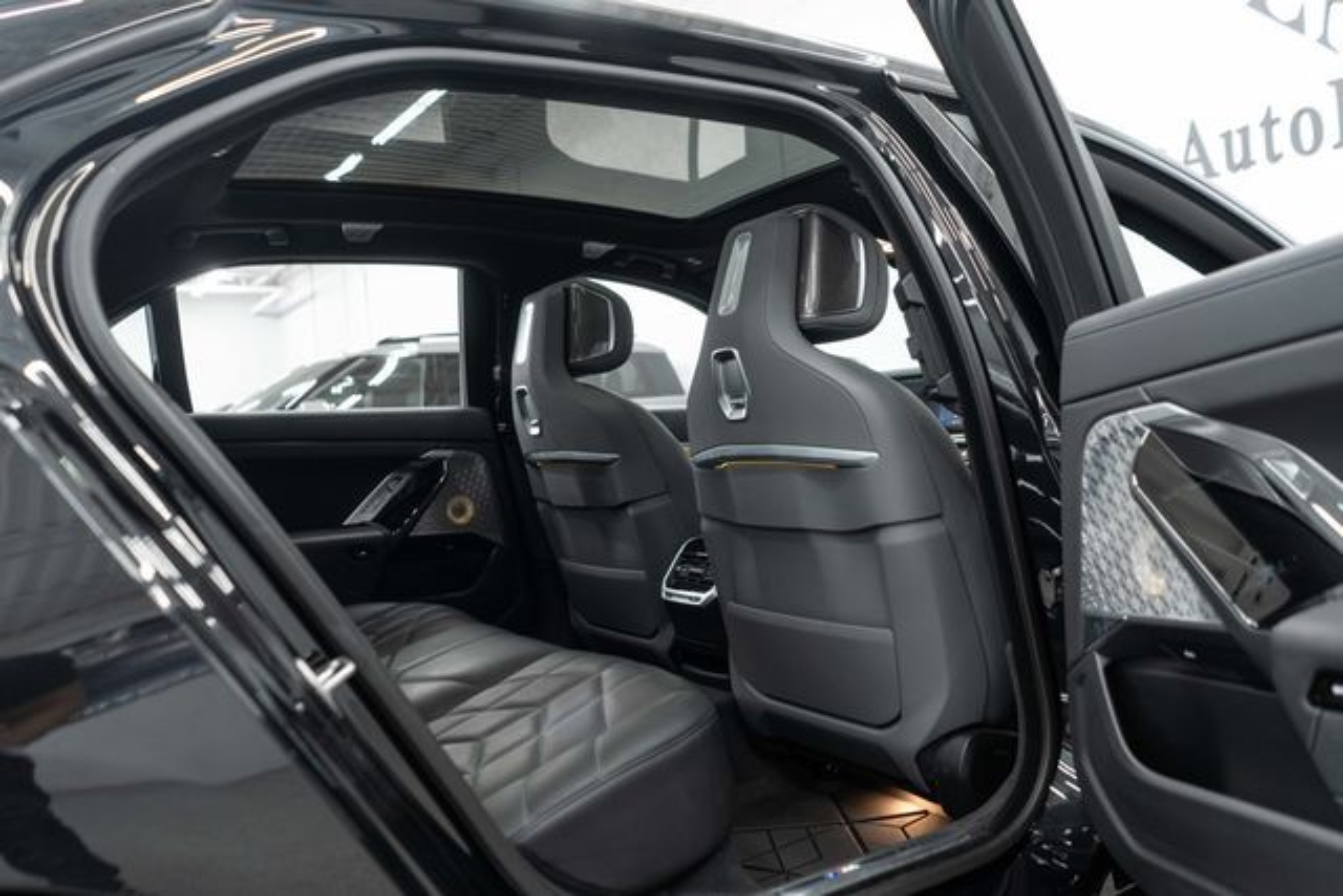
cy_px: 448
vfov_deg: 46.4
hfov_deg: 65.5
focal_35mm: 28
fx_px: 1045
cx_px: 672
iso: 640
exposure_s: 1/40
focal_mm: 28
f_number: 3.2
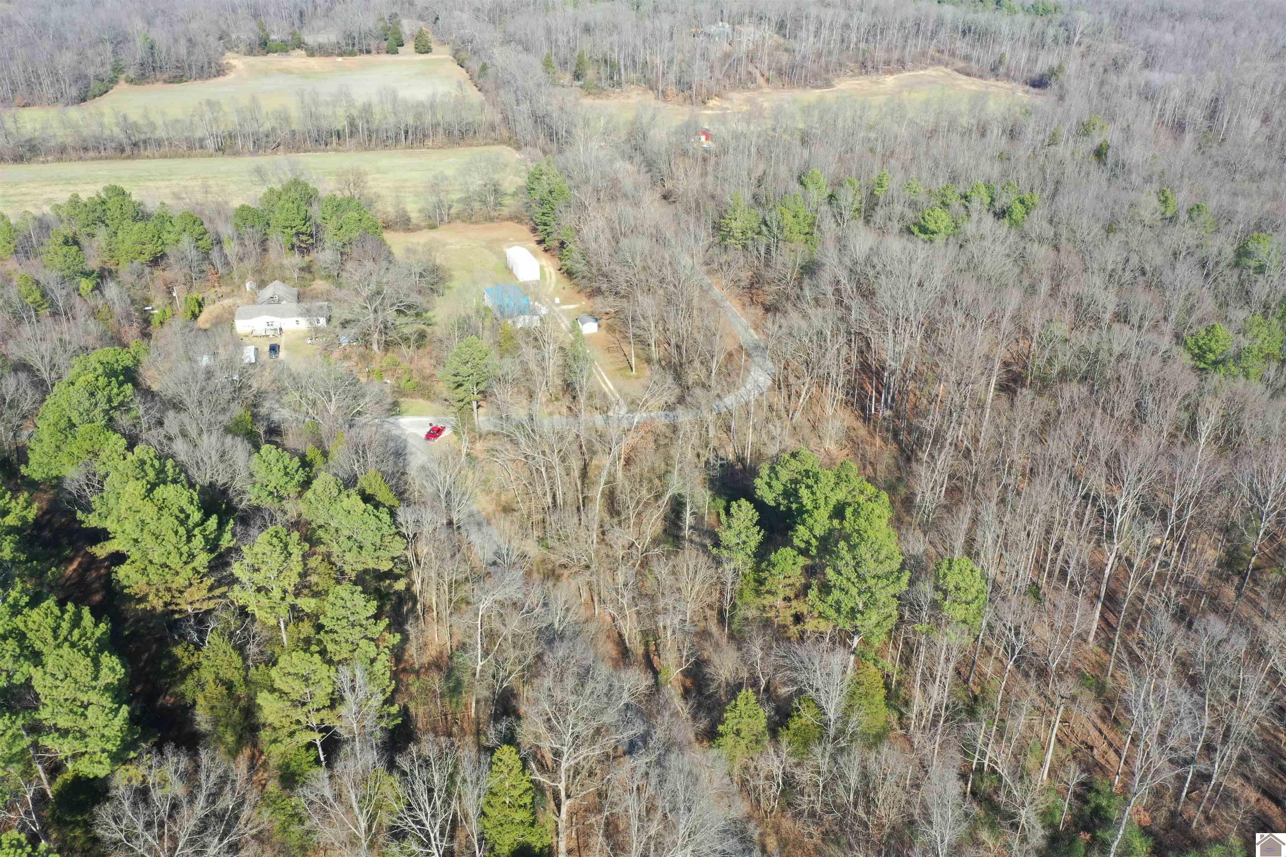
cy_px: 428
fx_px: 1000
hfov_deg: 65.5
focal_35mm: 28
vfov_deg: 46.4
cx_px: 643
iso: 100
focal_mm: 10.26
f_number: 8
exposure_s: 1/100
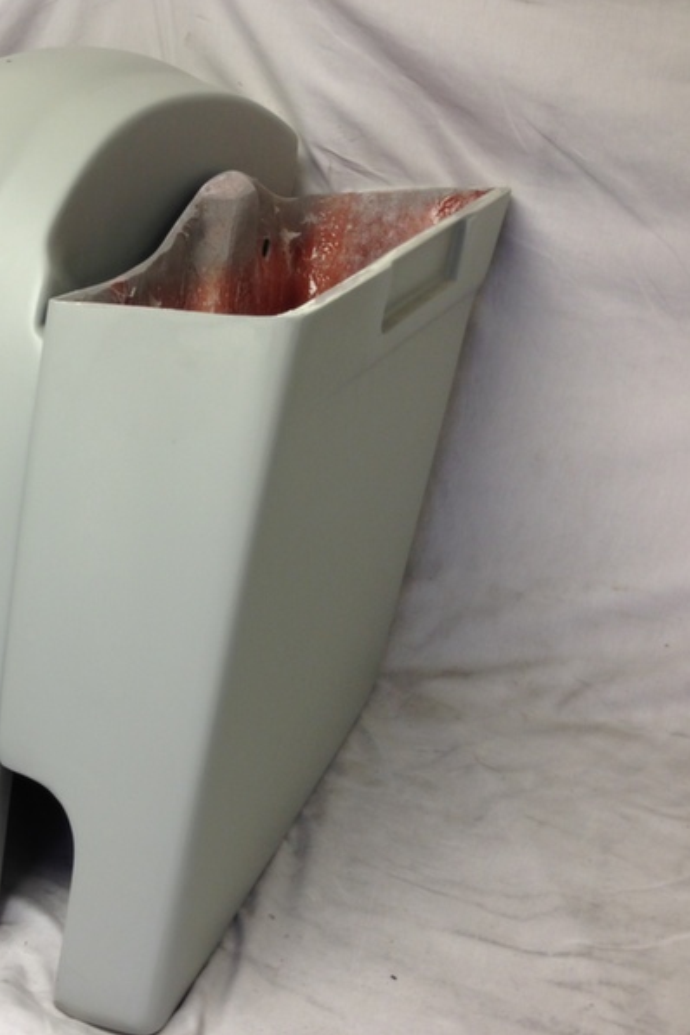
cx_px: 28
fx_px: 1322
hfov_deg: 27.8
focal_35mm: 46
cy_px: 517
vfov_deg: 42.7
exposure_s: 1/24
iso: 50
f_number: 2.4
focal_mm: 4.12
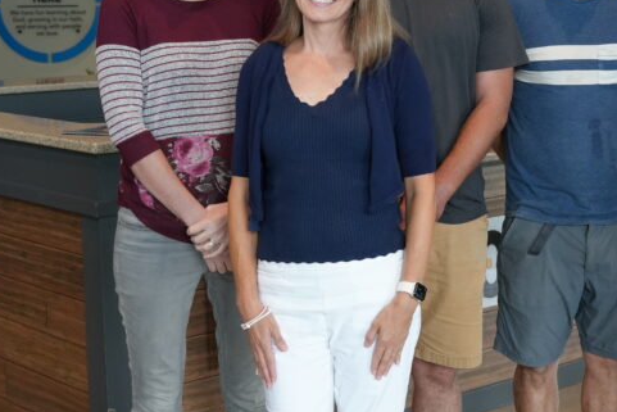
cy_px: 135
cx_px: 579
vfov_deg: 16.4
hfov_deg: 23.6
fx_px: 1428
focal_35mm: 83
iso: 800
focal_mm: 26.1
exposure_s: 1/160
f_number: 4
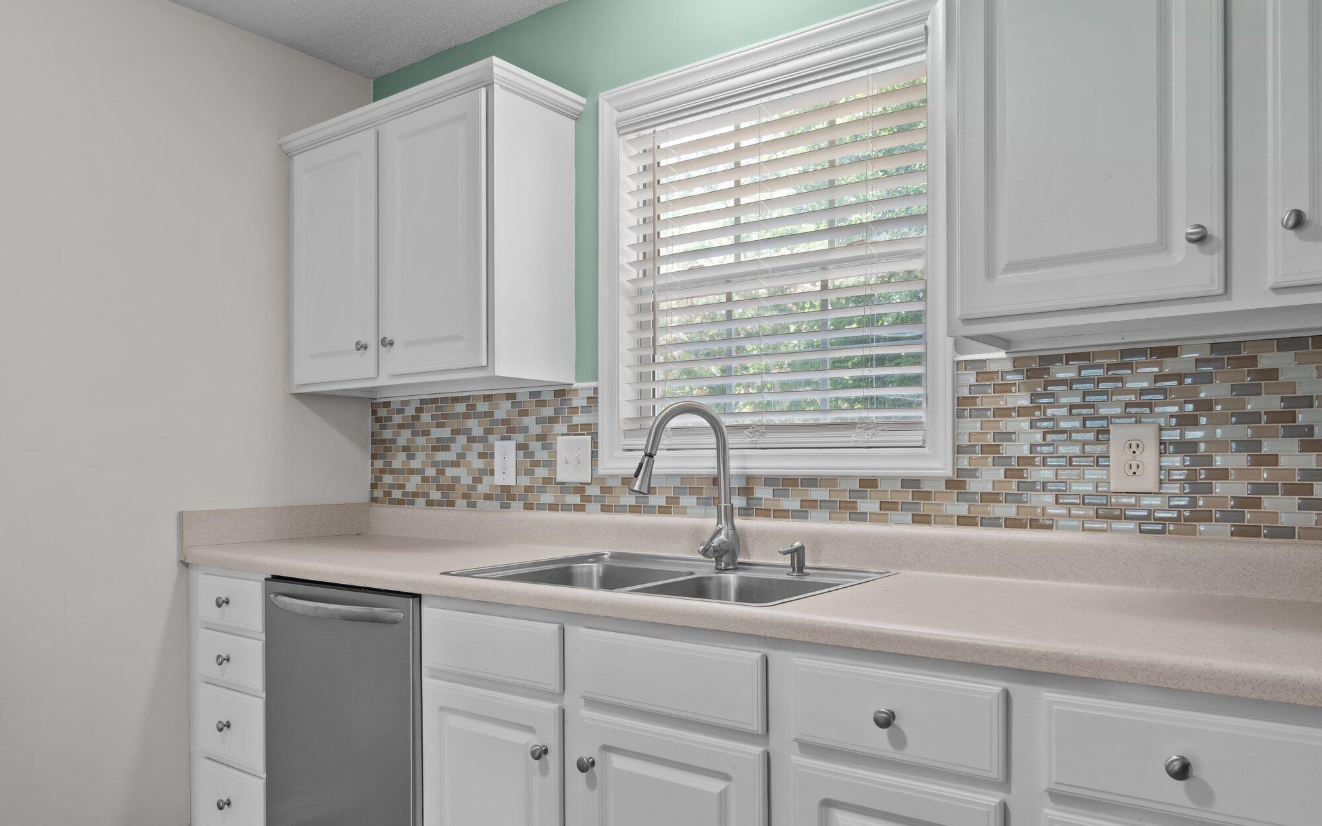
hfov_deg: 70.4
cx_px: 671
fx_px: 937
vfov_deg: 47.5
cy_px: 464
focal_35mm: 26
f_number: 5.6
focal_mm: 12
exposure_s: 1/8
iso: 200
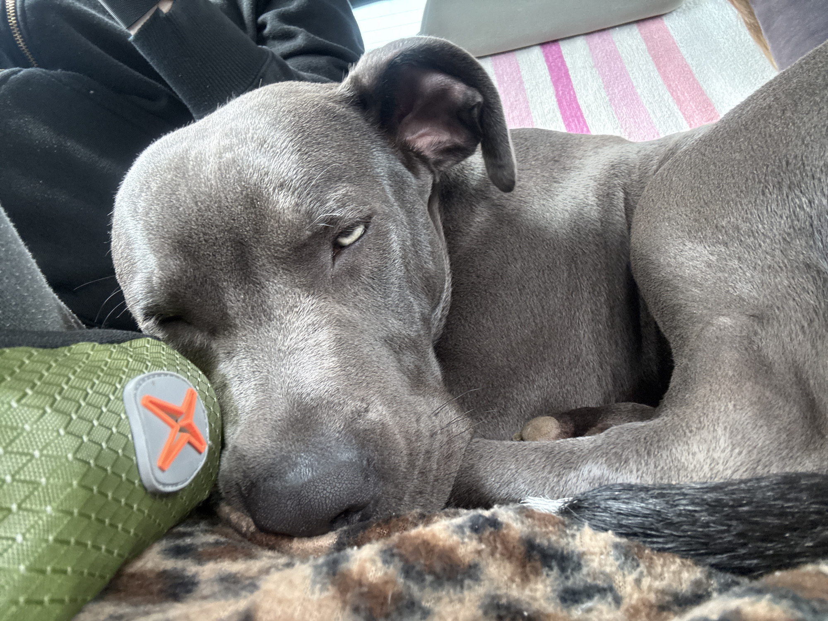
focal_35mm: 23
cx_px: 414
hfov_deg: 73.9
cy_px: 310
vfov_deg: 58.9
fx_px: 550
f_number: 1.9
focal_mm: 2.69
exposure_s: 1/60
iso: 125
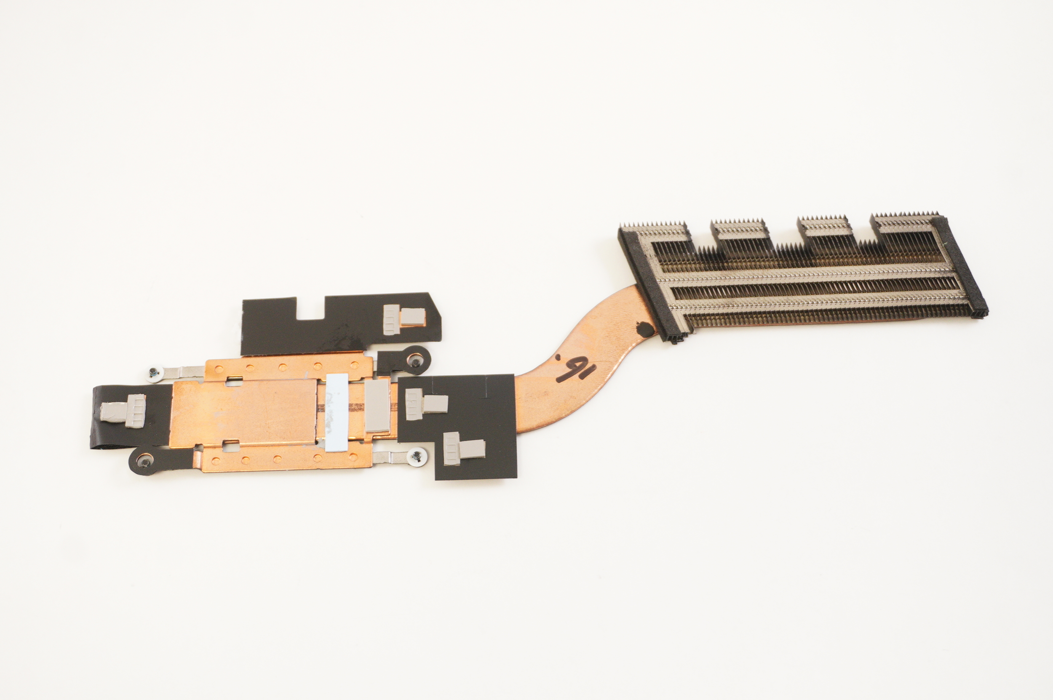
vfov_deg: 25.7
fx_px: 1534
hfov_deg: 37.9
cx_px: 526
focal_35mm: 52
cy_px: 350
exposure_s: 1/30
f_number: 5.6
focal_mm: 35
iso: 1000
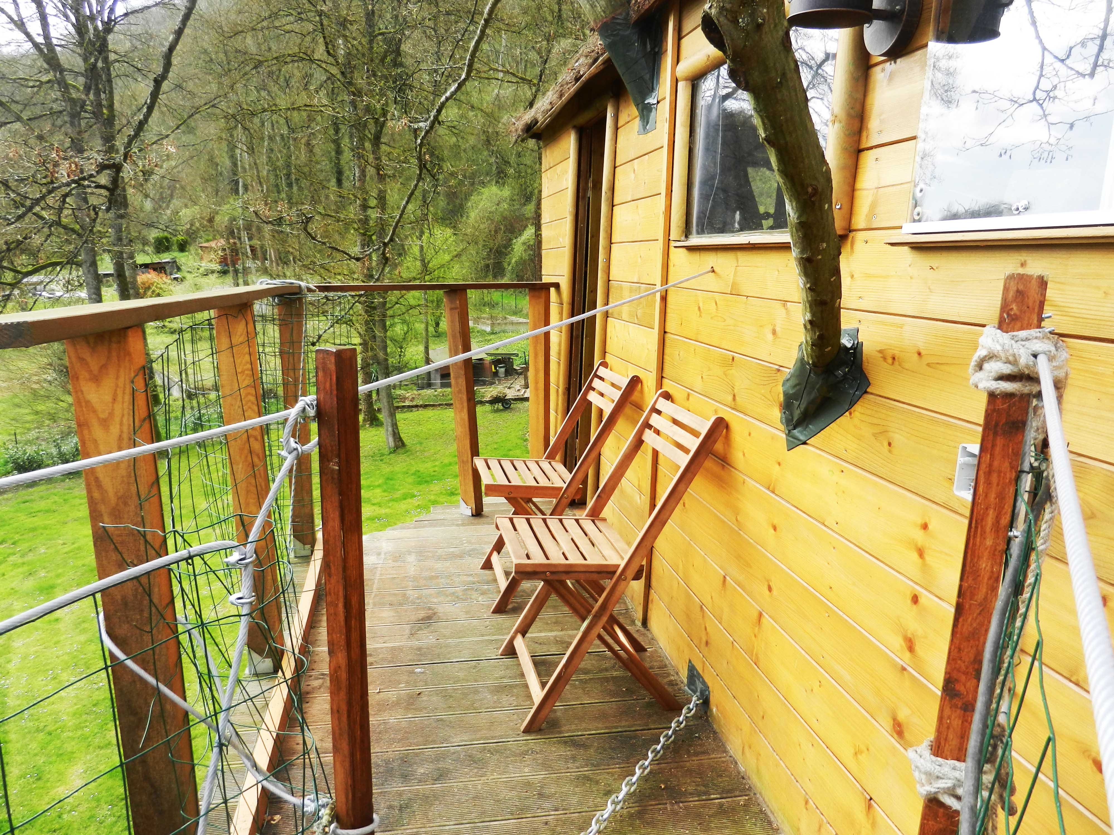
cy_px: 418
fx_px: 805
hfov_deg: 69.4
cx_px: 557
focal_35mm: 25
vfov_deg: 54.9
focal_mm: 4.5
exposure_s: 1/320
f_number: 3.5
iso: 160
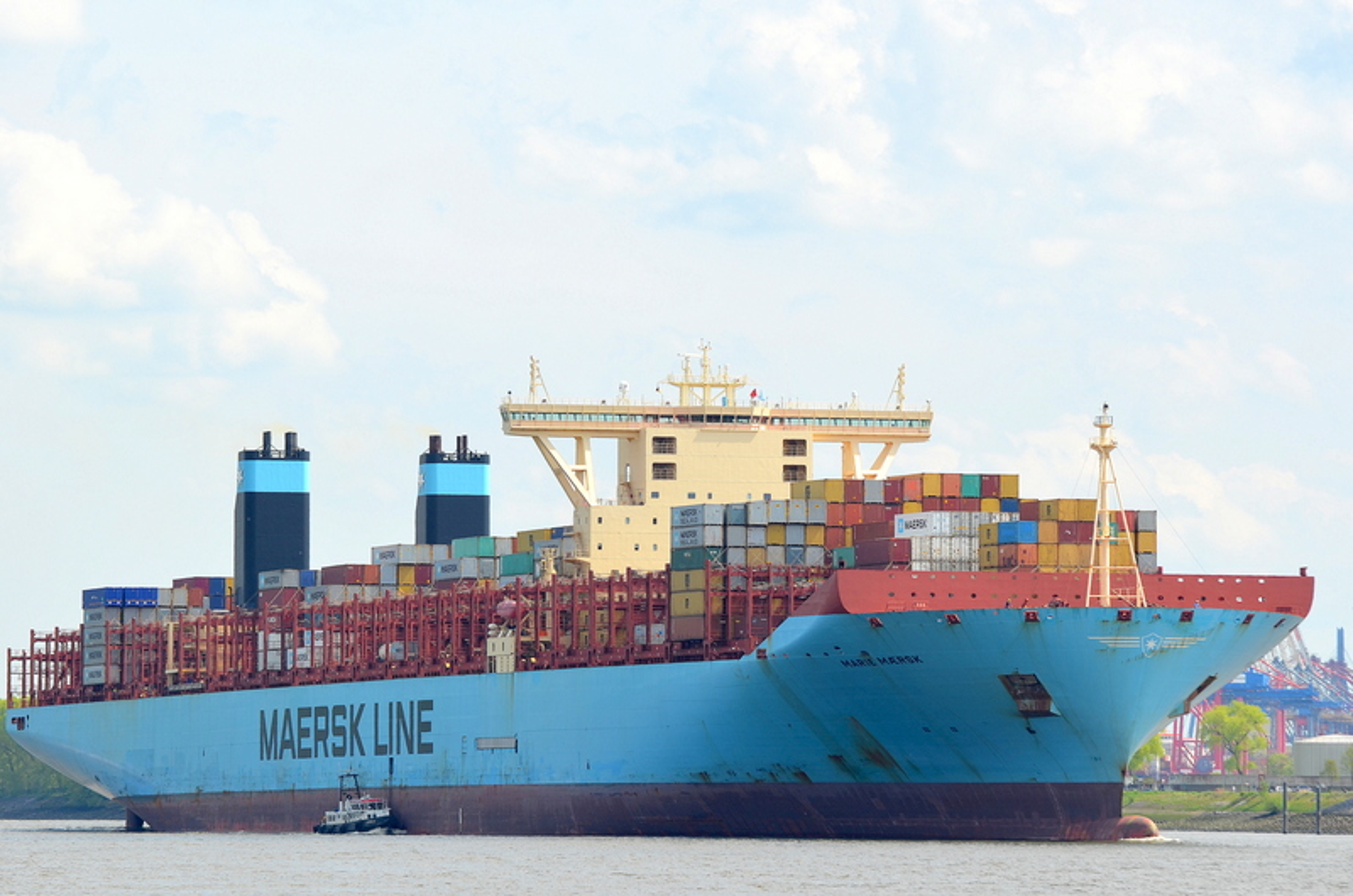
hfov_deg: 10.2
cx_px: 676
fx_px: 7595
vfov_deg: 6.8
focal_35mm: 202
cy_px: 448
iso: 100
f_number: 9
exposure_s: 1/320
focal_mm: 135
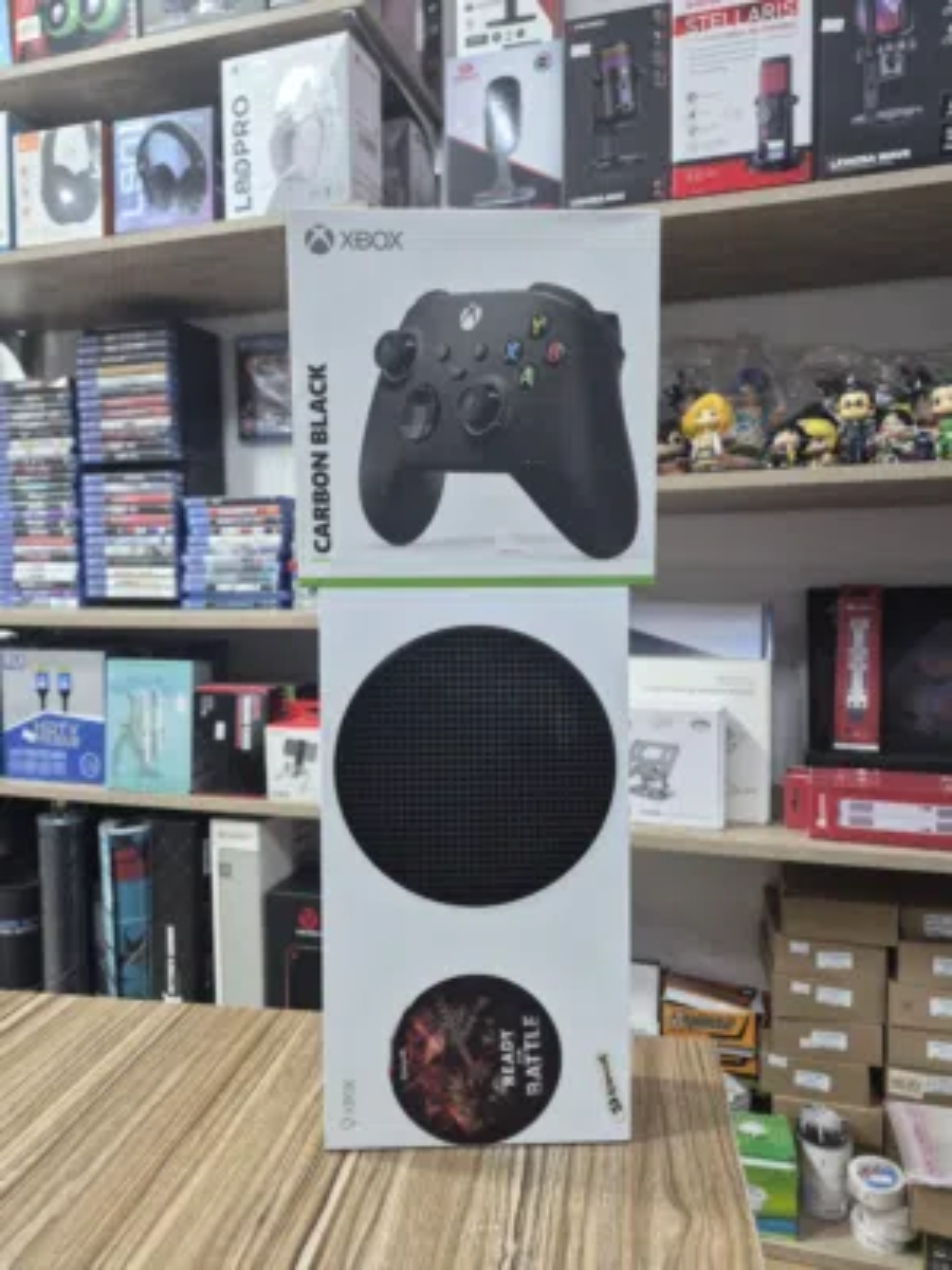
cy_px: 635
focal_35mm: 23
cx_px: 476
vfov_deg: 73.9
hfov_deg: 58.9
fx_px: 843
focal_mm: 5.4
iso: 250
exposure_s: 1/100
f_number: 1.8
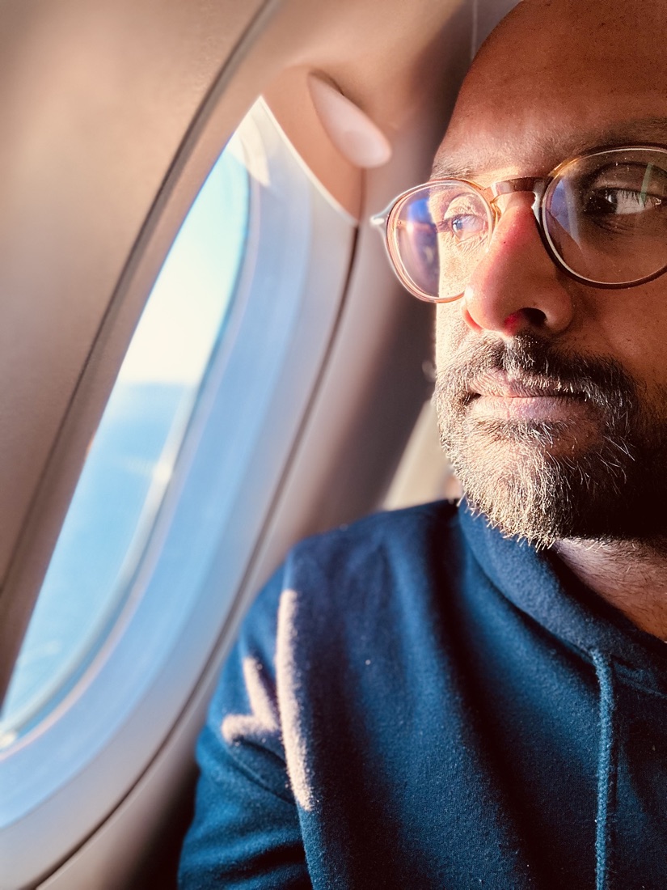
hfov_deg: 46.8
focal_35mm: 30
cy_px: 445
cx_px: 334
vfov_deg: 60.0
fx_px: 771
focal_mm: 2.69
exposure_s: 1/100
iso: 80
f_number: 1.9
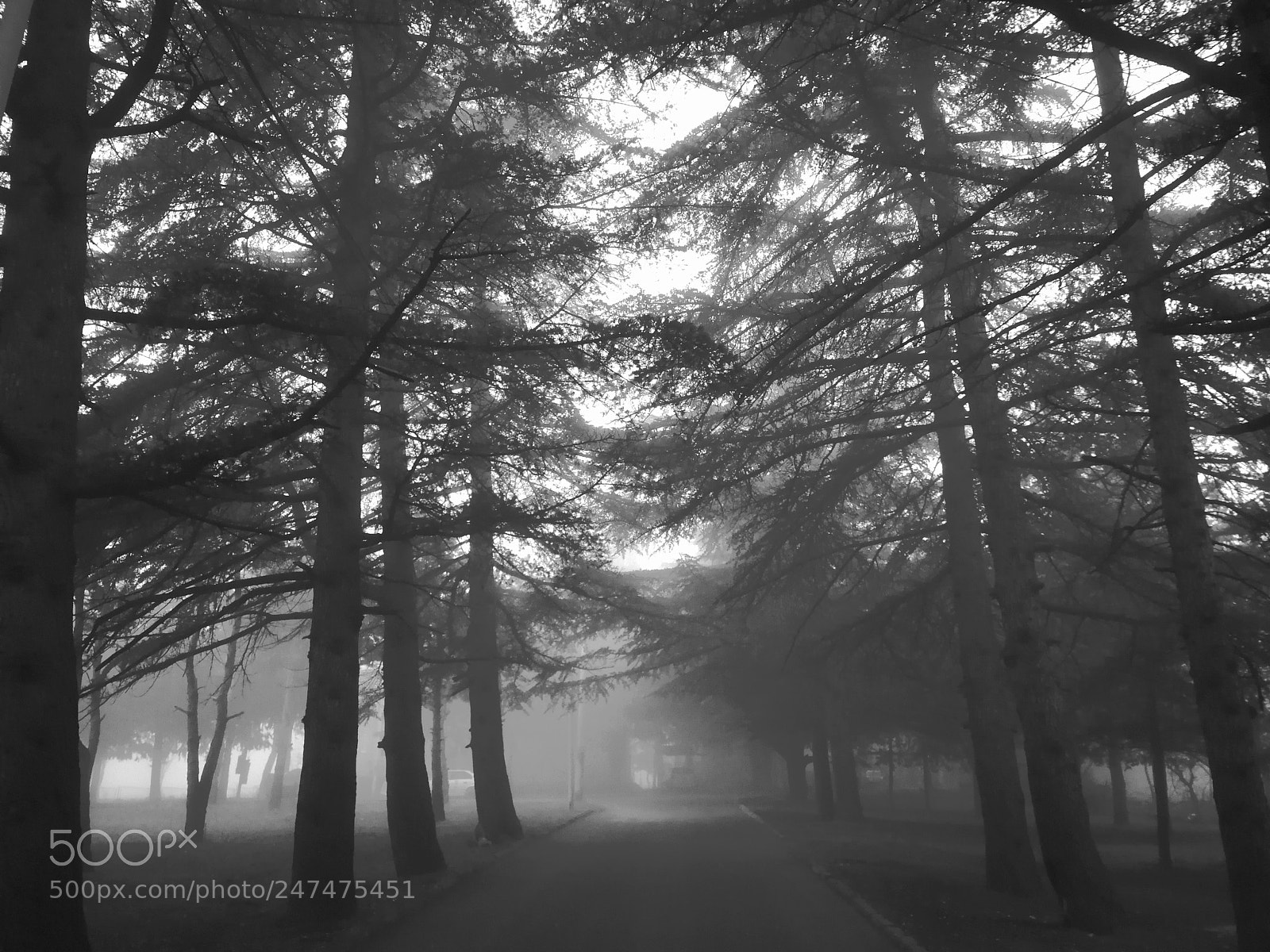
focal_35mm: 27
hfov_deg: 65.3
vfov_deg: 51.4
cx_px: 635
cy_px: 476
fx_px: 991
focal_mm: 3.95
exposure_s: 1/100
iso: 400
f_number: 2.2
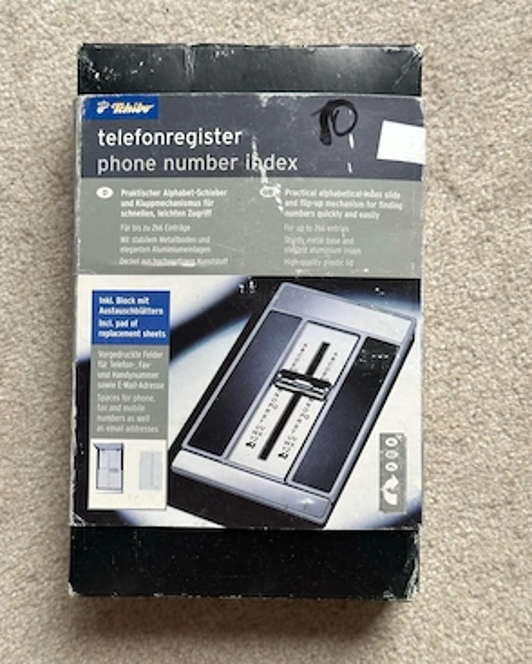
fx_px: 1003
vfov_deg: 36.6
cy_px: 351
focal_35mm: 51
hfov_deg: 29.7
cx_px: 262
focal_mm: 6.86
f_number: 1.78
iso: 64
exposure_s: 1/121
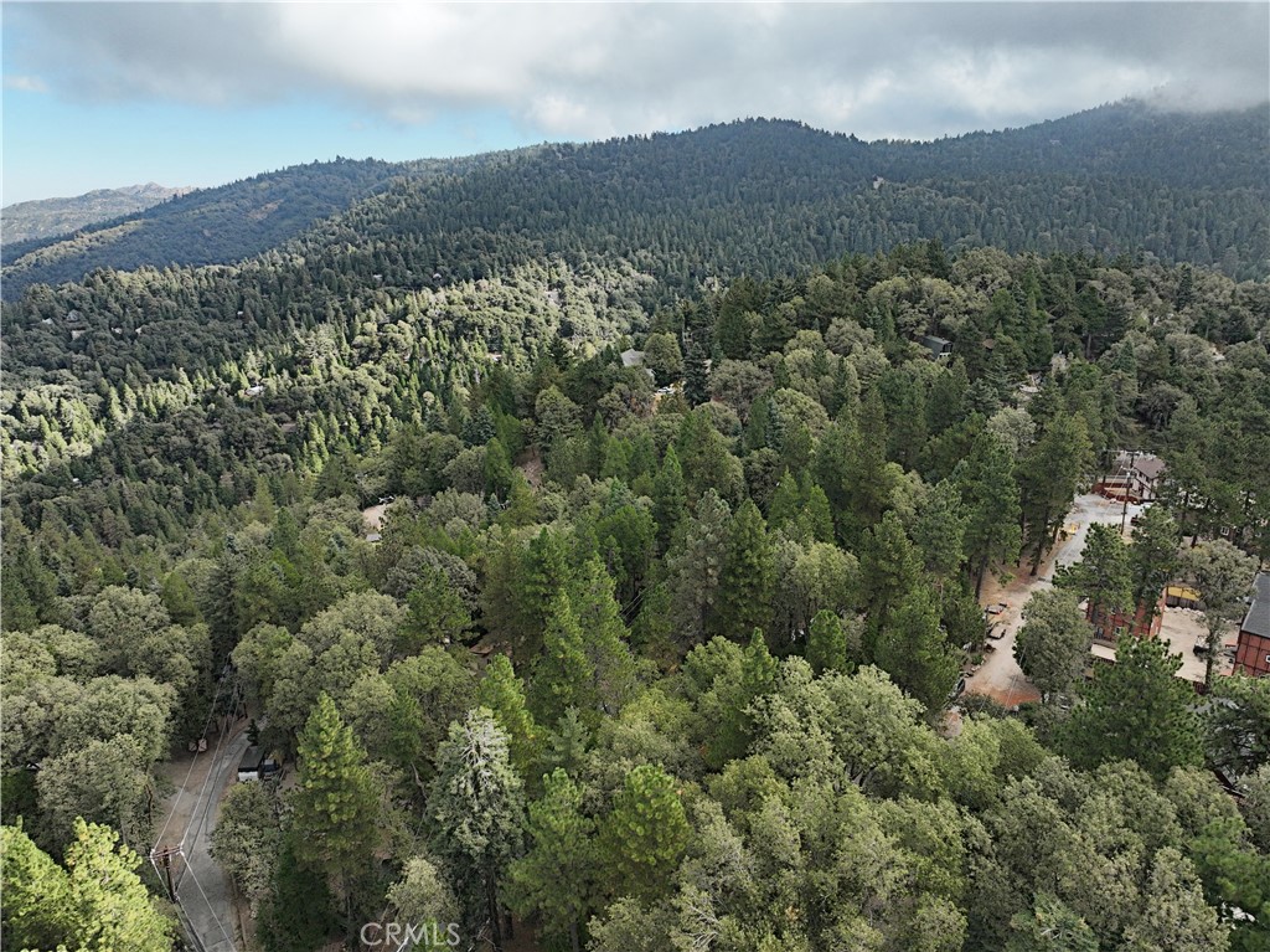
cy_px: 476
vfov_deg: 56.8
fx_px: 880
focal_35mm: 24
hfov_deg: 71.6
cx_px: 635
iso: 230
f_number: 2.8
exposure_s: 1/1600
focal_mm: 12.29
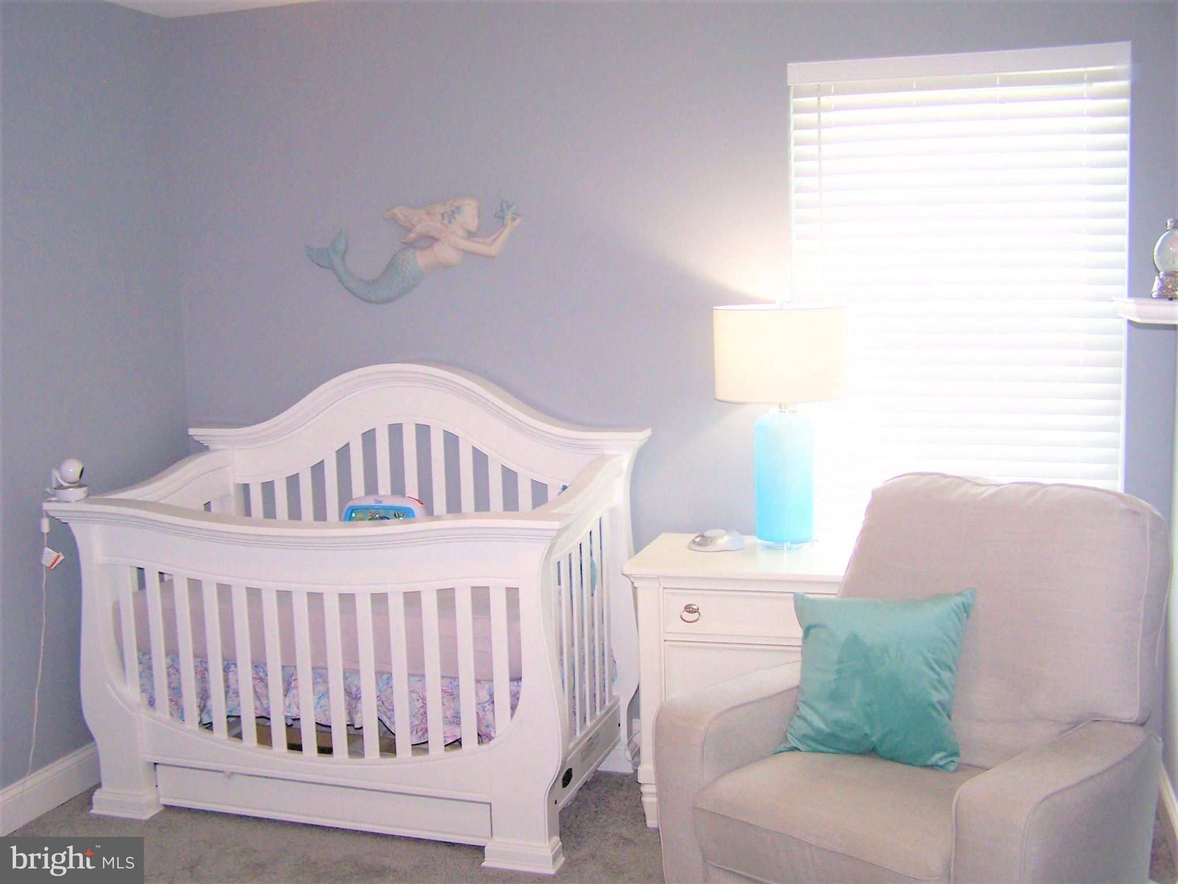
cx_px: 589
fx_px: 1293
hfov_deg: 49.0
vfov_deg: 37.7
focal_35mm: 38
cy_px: 442
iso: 140
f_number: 2.8
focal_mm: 6.3
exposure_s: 1/60
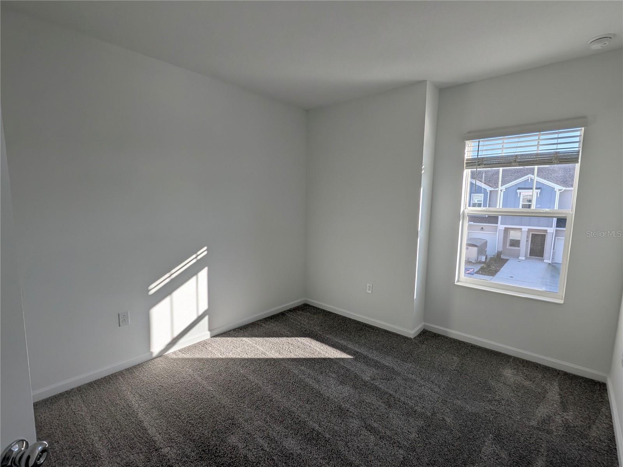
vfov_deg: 78.1
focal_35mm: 16
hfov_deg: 94.5
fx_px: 288
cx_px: 312
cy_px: 234
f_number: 2.2
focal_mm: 2.22
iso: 46
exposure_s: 1/601
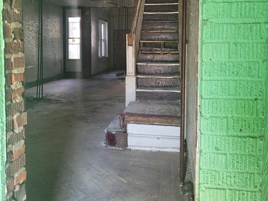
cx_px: 133
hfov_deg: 52.6
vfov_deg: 40.3
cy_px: 71
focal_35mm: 35
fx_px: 271
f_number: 1.8
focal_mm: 5.4
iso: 160
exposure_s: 1/50
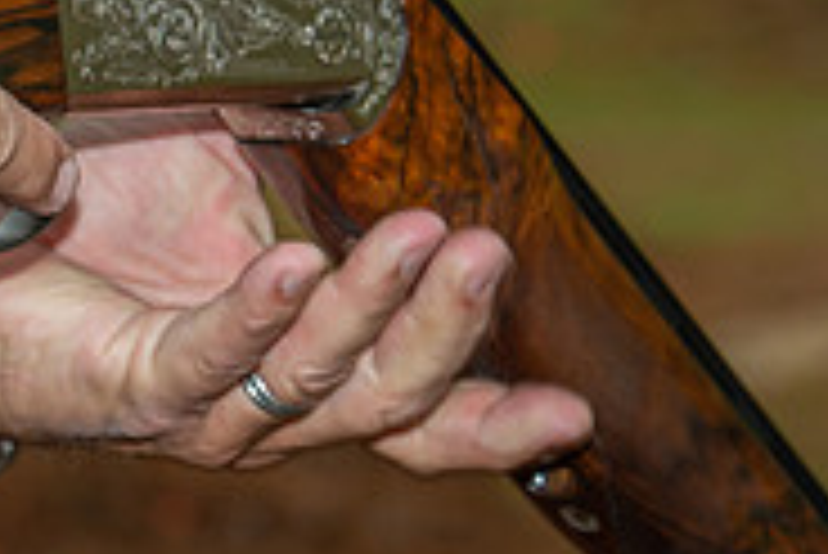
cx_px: -122
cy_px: 0
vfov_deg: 3.4
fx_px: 9414
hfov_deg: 5.0
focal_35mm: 409
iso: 125
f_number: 9
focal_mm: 130
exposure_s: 1/125
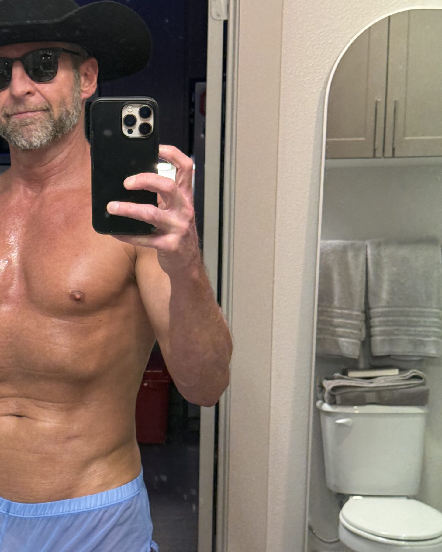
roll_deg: -2.0
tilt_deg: -12.3
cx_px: 159
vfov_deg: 28.6
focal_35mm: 66
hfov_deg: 23.1
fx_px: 1079
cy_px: 356
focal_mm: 6.76
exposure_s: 1/120
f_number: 1.78
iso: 320
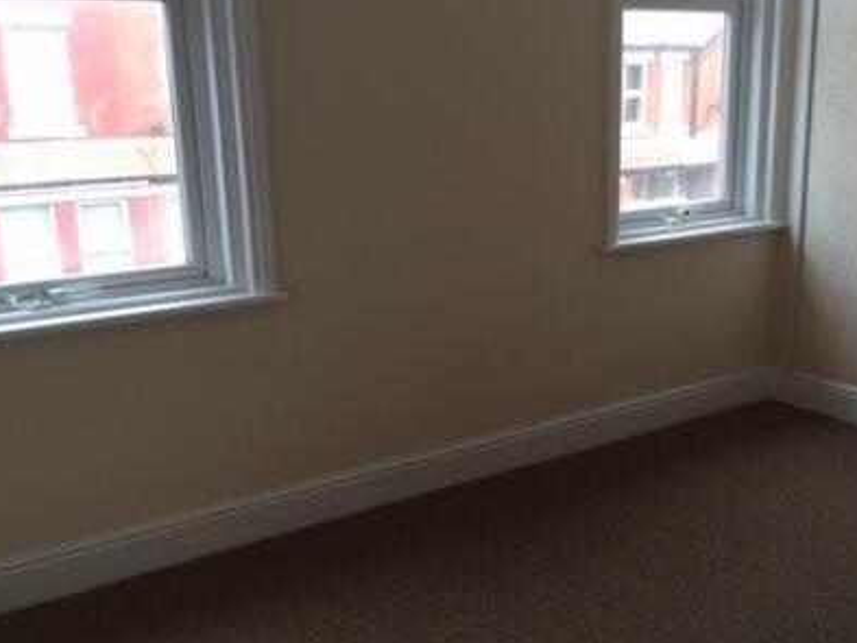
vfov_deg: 33.5
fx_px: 1065
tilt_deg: -16.4
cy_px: 389
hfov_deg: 43.5
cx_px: 540
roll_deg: +0.0
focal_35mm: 43
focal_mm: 4.15
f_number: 2.2
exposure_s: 1/121
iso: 32
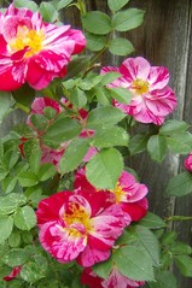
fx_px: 553
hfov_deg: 19.5
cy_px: 183
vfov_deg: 29.1
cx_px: 33
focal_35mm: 69
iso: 164
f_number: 2.8
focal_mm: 6
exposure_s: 1/64
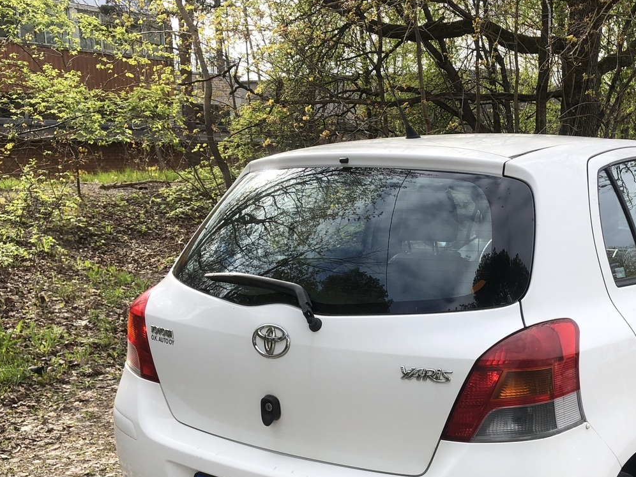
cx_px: 413
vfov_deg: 31.4
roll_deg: -1.2
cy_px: 374
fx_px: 827
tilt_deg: -14.0
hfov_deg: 41.6
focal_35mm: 45
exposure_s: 1/578
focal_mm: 3.99
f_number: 1.8
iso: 20
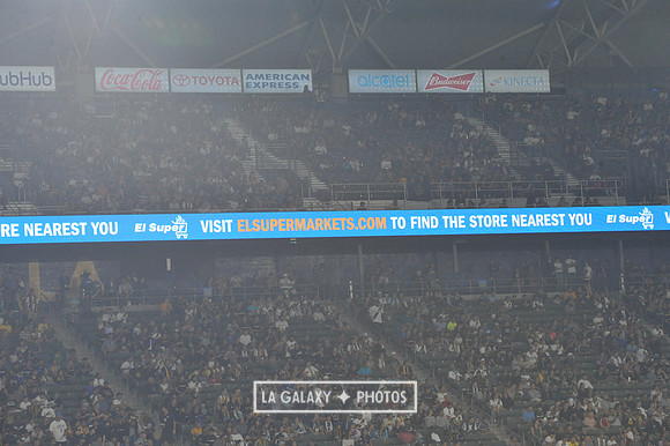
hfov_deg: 14.7
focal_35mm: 140
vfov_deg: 9.8
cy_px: 223
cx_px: 335
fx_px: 2604
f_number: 9
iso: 3200
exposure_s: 1/320
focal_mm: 140
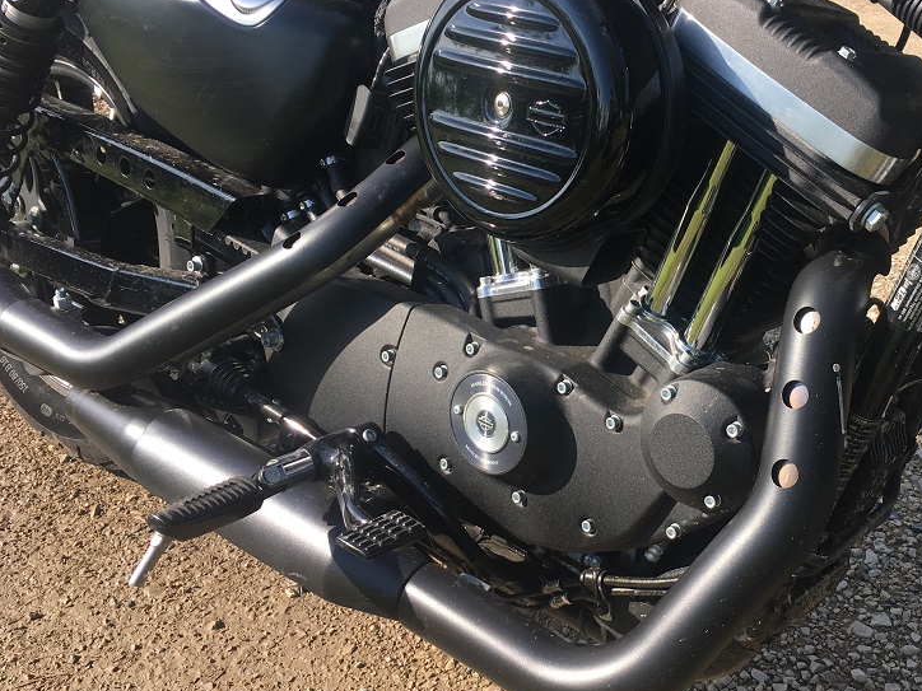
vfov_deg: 35.1
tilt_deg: -23.9
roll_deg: +2.0
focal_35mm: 41
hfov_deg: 44.9
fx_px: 1092
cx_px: 630
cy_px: 302
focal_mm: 4.15
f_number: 2.2
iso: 25
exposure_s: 1/625
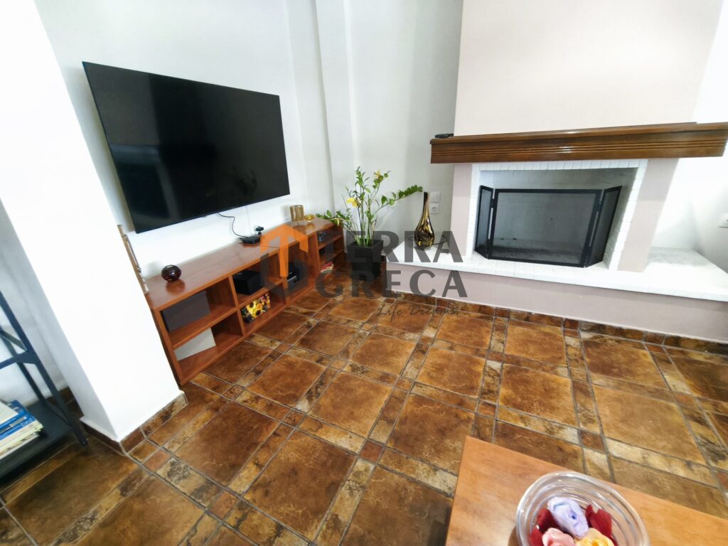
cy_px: 273
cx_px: 364
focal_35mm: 15
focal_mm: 1.91
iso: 640
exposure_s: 1/25
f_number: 2.2
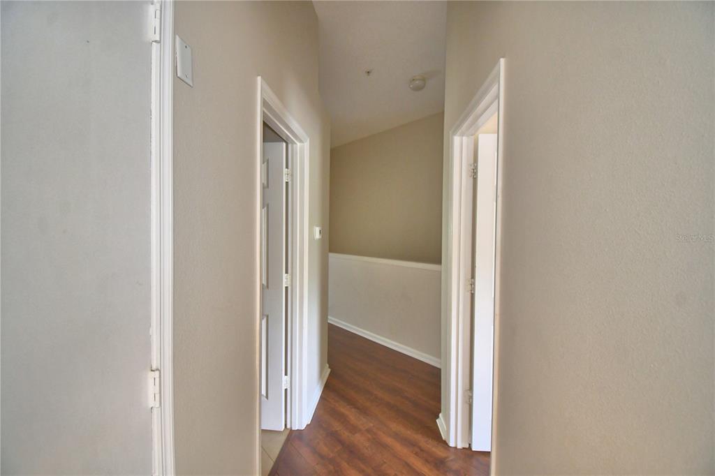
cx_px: 358
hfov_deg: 100.4
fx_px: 298
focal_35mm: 15
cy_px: 238
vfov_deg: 77.3
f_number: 4.5
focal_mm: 10
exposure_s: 1/30
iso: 720
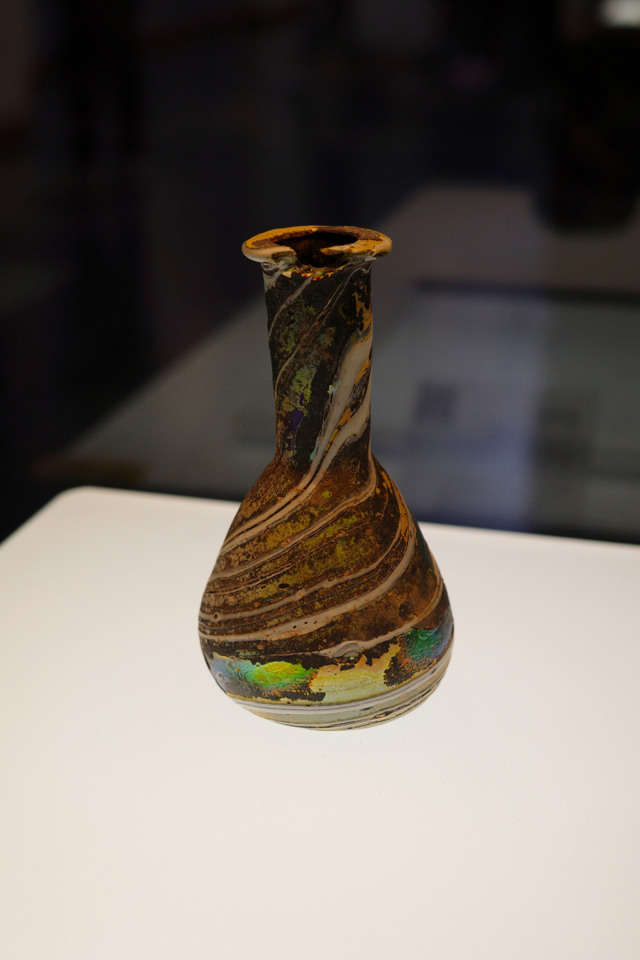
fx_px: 1067
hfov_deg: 33.4
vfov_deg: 48.5
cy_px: 480
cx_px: 320
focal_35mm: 40
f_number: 2.8
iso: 400
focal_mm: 26
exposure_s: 1/40
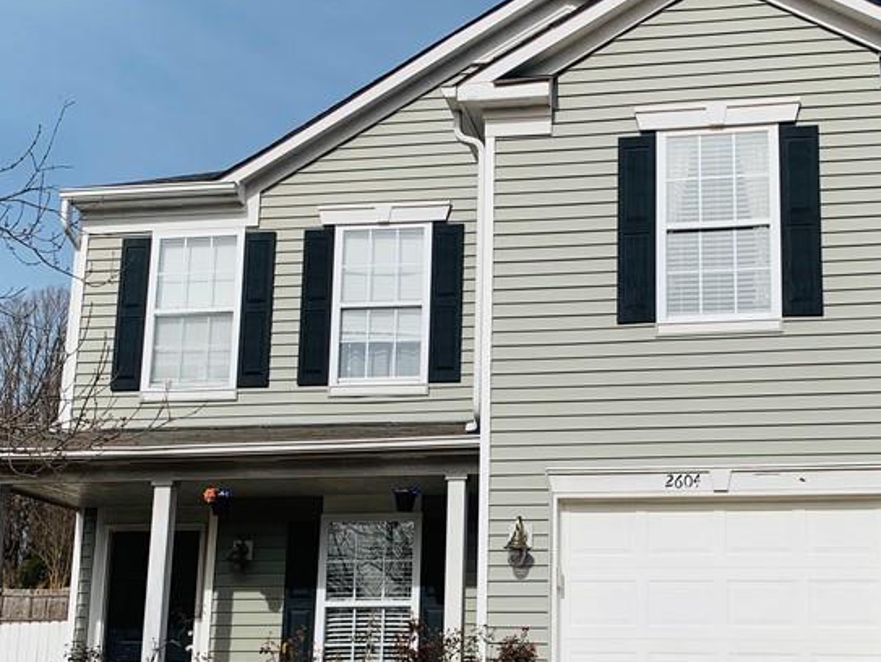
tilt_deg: +13.1
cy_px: 443
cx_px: 532
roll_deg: -0.6
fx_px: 1248
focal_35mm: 49
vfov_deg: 29.5
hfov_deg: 38.7
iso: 25
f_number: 1.8
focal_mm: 4.25
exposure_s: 1/4673
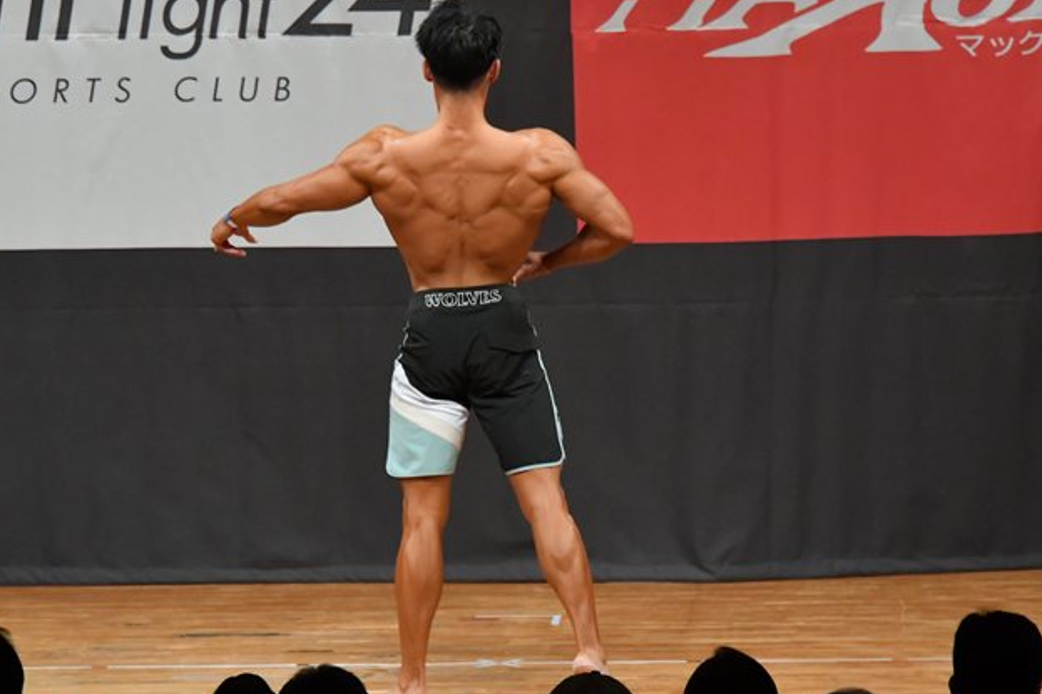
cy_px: 373
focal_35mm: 317
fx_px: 9172
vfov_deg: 4.3
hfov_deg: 6.5
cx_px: 419
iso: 6400
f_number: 5.6
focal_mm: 170
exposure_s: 1/400
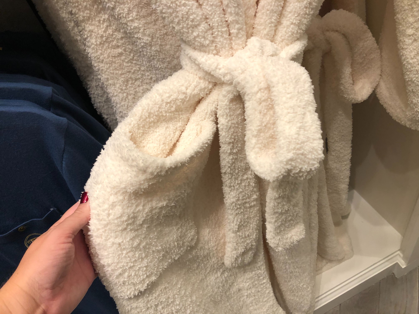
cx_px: 210
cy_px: 157
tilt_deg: -46.5
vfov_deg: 49.7
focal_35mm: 28
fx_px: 339
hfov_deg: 63.4
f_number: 1.8
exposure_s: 1/24
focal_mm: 3.99
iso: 40
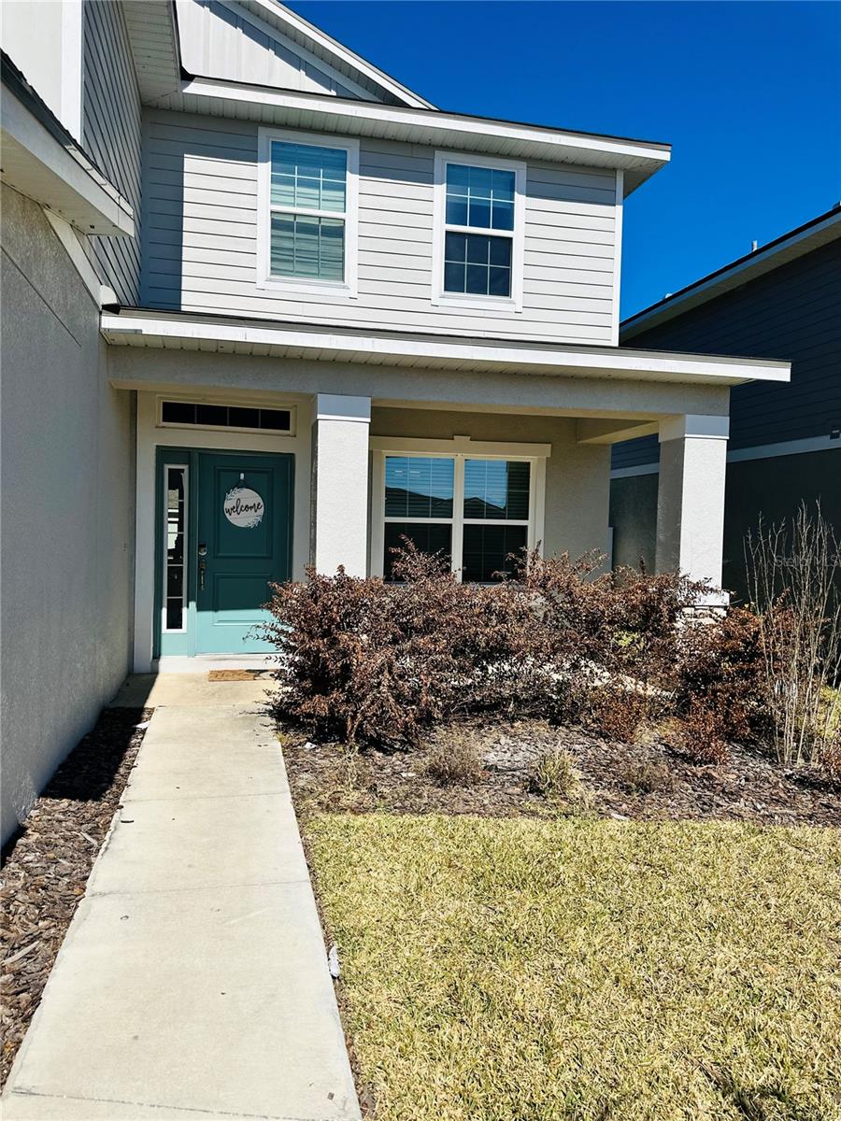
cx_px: 420
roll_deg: -0.1
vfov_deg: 71.6
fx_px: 777
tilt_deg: -0.7
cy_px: 560
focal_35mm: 24
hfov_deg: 56.8
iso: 80
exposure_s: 1/8929
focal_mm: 6.86
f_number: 1.78
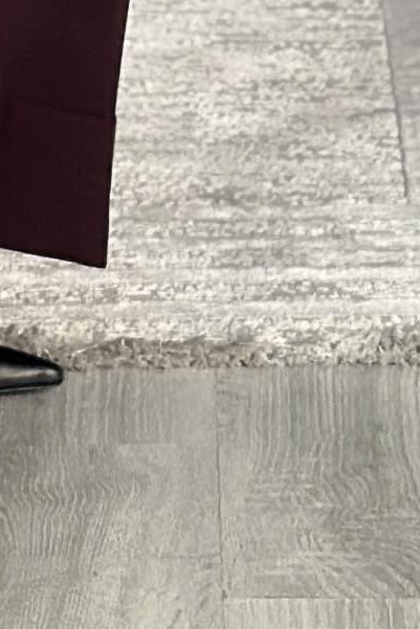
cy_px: -1057
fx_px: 5859
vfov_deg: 5.8
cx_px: -240
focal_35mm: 335
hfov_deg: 4.1
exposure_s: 1/106
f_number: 1.78
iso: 125
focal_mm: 6.86
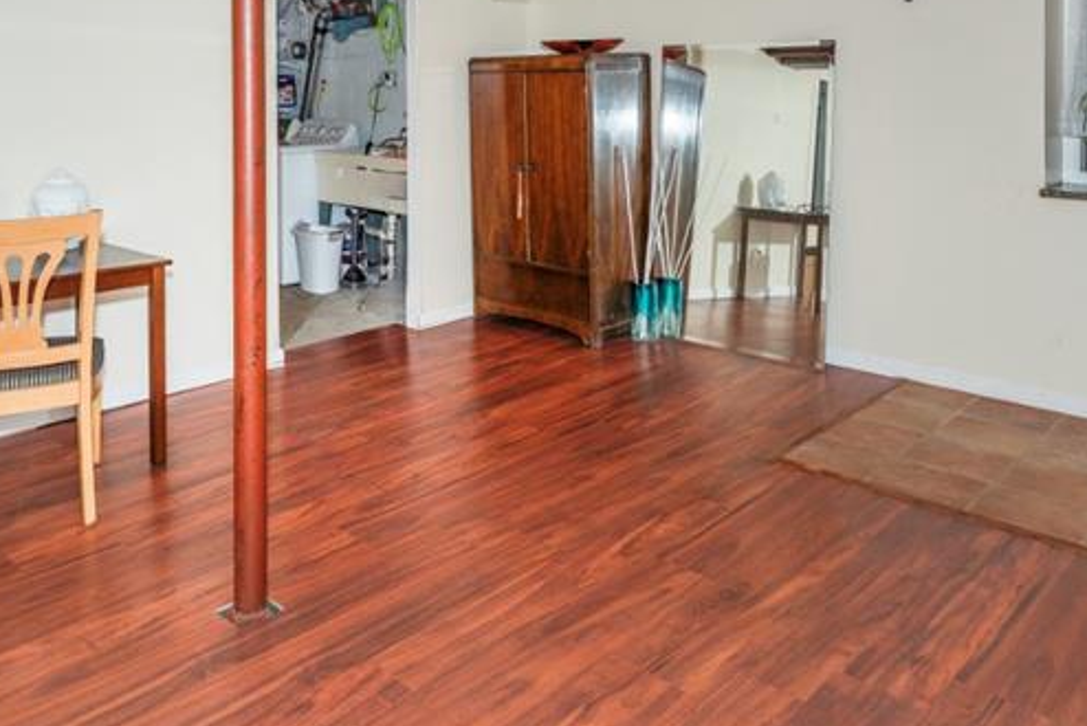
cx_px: 437
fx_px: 876
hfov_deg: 63.1
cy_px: 192
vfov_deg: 43.7
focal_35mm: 29
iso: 100
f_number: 5.6
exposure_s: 1/60
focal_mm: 14
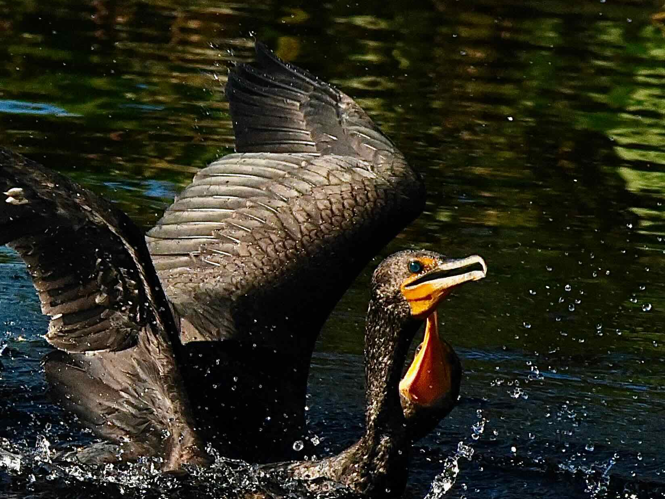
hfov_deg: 3.0
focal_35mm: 651
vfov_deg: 2.3
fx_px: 12506
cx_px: 255
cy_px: 313
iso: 5000
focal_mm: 450
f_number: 18
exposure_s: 1/3200
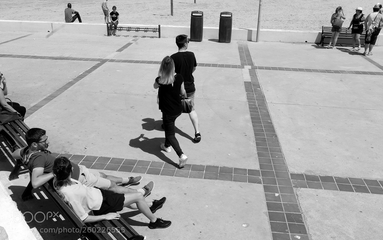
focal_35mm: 36
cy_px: 120
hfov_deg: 54.0
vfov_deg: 35.3
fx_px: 376
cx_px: 192
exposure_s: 1/250
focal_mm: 15.9
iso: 100
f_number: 13
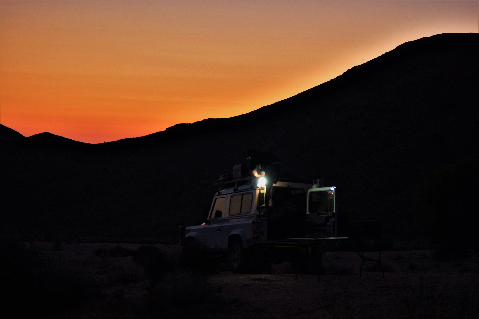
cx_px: 240
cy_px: 160
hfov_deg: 24.6
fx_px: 1098
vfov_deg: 16.6
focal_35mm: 82
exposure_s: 1/30
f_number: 4
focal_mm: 55
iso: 800
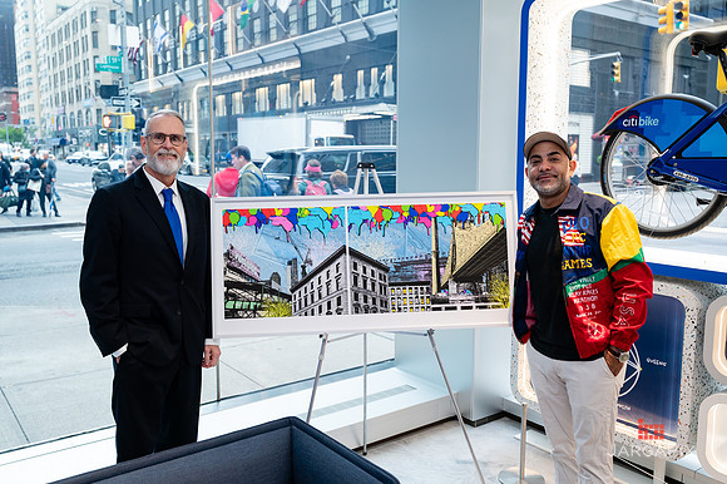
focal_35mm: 32
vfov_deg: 41.1
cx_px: 367
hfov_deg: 58.8
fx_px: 645
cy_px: 240
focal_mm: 31.5
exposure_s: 1/160
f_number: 4
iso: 640
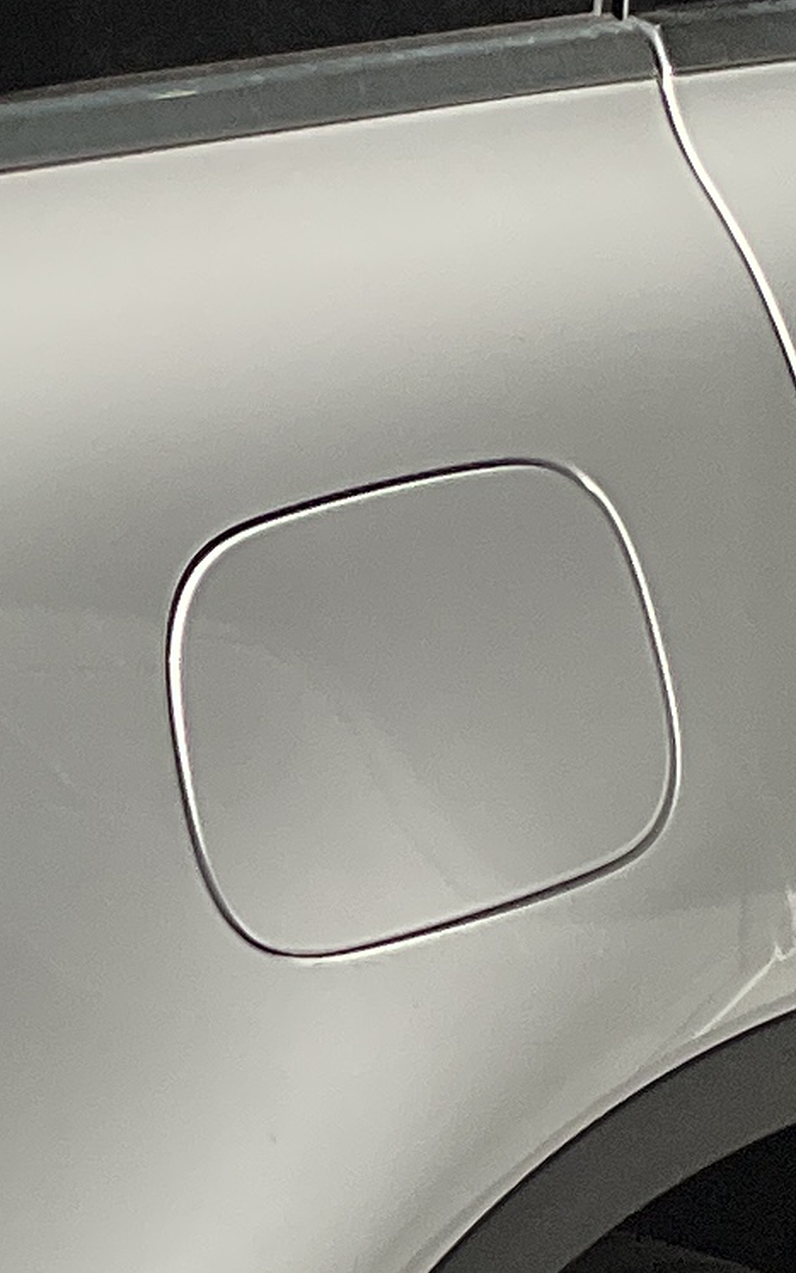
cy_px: 1113
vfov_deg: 12.5
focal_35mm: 166
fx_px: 5761
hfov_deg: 7.8
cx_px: -297
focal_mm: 3
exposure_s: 1/3125
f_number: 1.8
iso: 25
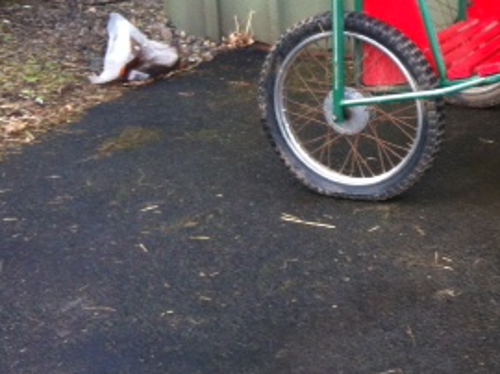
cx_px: 578
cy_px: 43
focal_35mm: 83
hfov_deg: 22.0
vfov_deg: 17.5
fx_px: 1198
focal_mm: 3.85
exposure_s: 1/120
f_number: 2.8
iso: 100
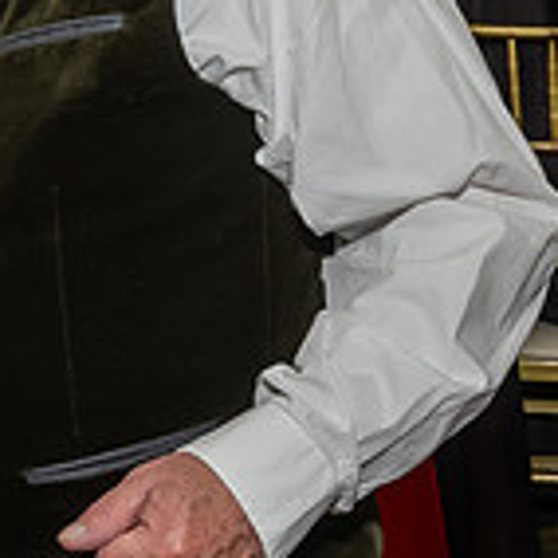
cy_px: 18
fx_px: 2991
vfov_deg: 10.6
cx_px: -93
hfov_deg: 10.5
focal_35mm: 164
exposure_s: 1/250
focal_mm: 22
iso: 640
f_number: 8
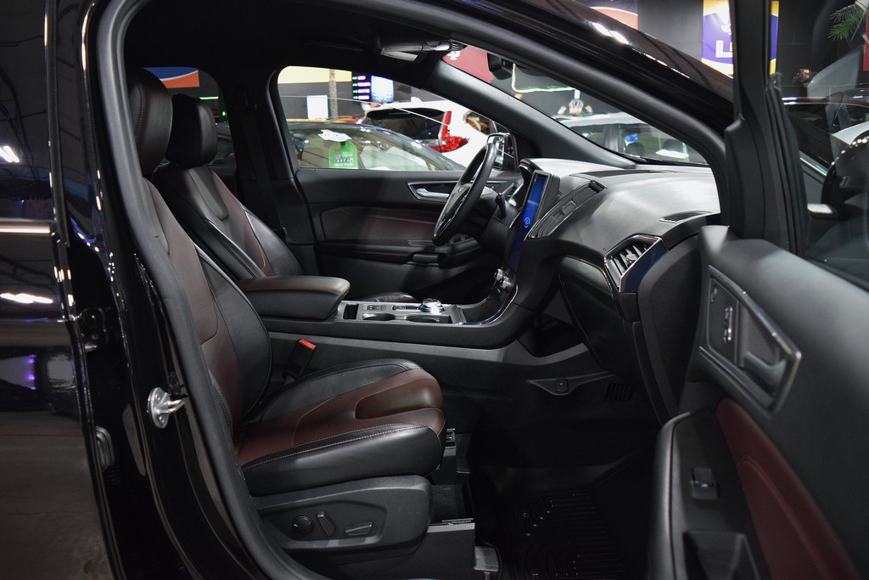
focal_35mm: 27
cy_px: 290
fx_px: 652
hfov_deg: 67.4
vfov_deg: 47.9
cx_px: 434
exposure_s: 1/60
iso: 3200
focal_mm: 18
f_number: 3.5
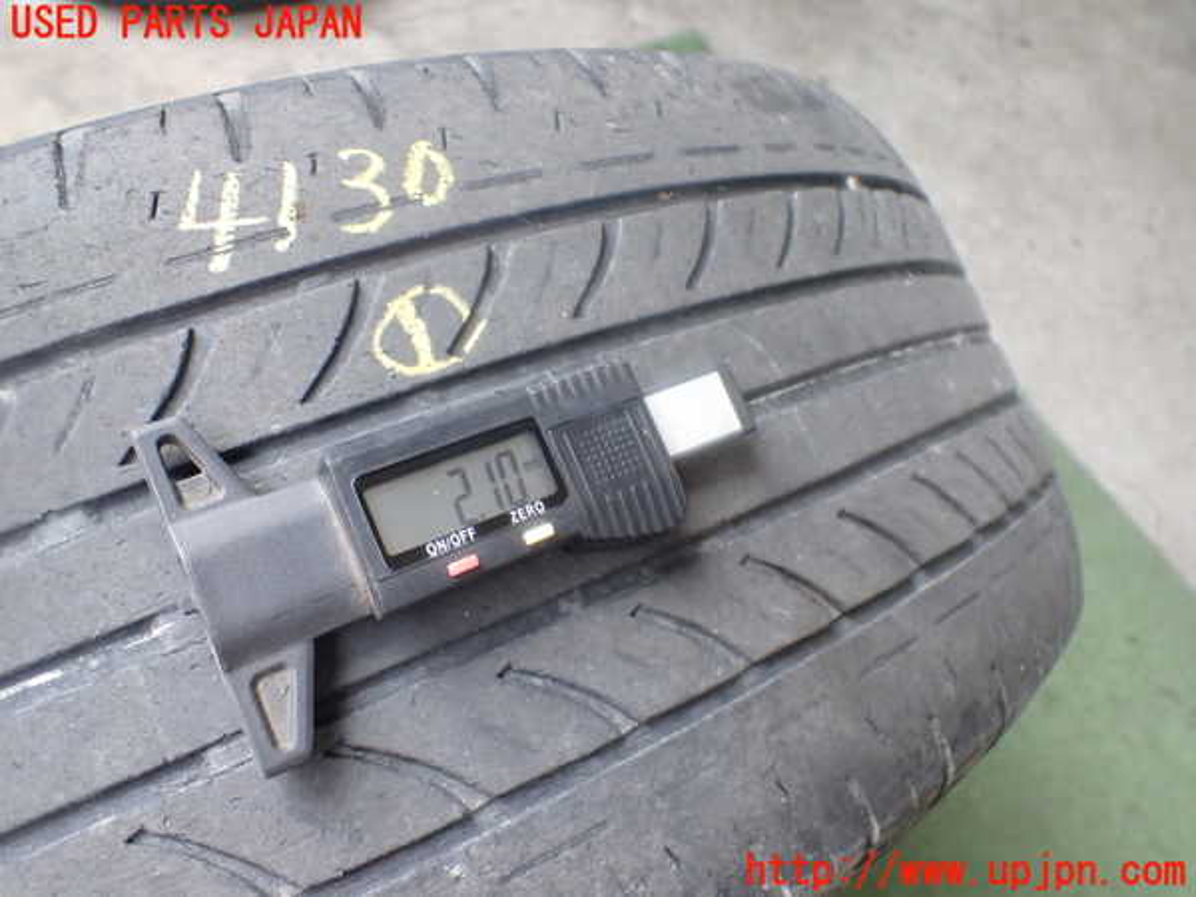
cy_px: 448
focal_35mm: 30
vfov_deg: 46.8
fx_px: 1037
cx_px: 598
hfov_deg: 60.0
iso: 320
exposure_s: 1/125
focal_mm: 5.4
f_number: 2.3
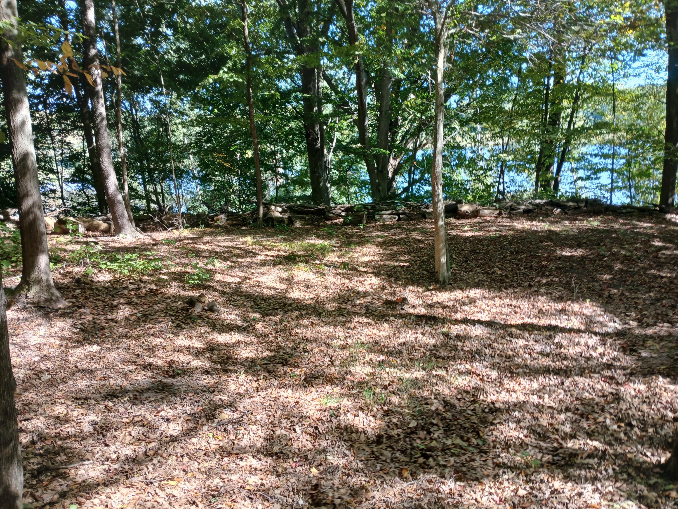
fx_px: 509
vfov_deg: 53.1
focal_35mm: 26
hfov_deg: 67.3
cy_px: 254
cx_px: 339
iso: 32
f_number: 1.8
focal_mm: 3.98
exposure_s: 1/60
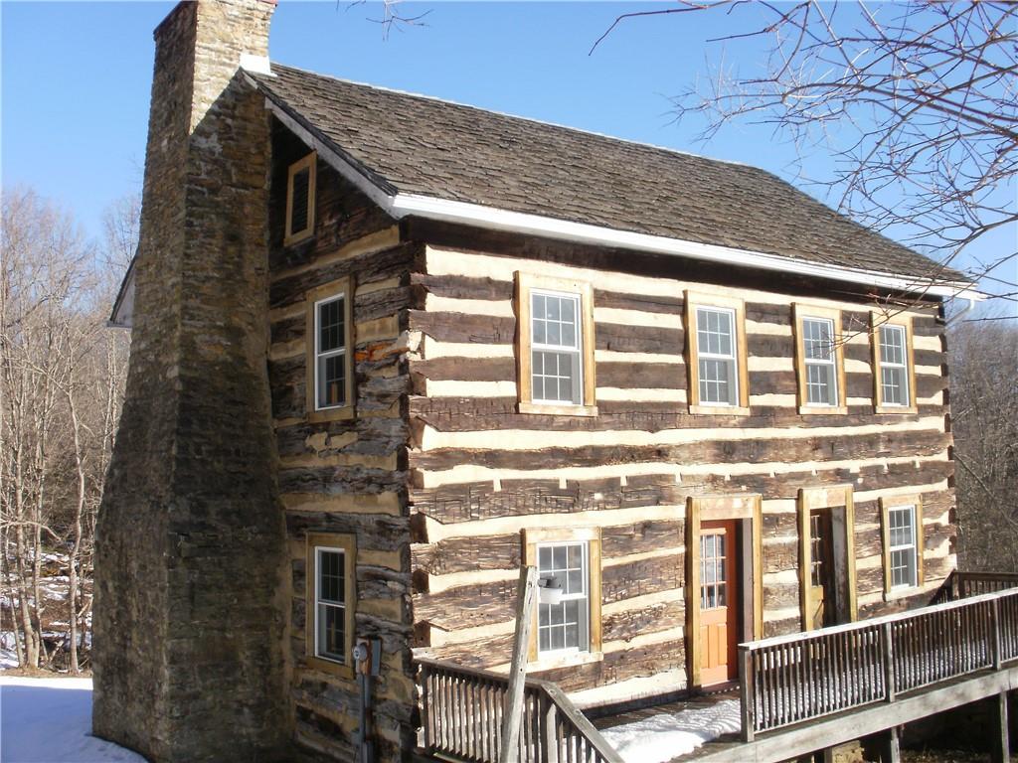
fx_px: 1059
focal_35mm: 36
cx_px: 509
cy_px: 382
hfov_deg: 51.4
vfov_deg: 39.7
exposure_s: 1/250
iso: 100
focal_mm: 6.3
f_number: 5.6
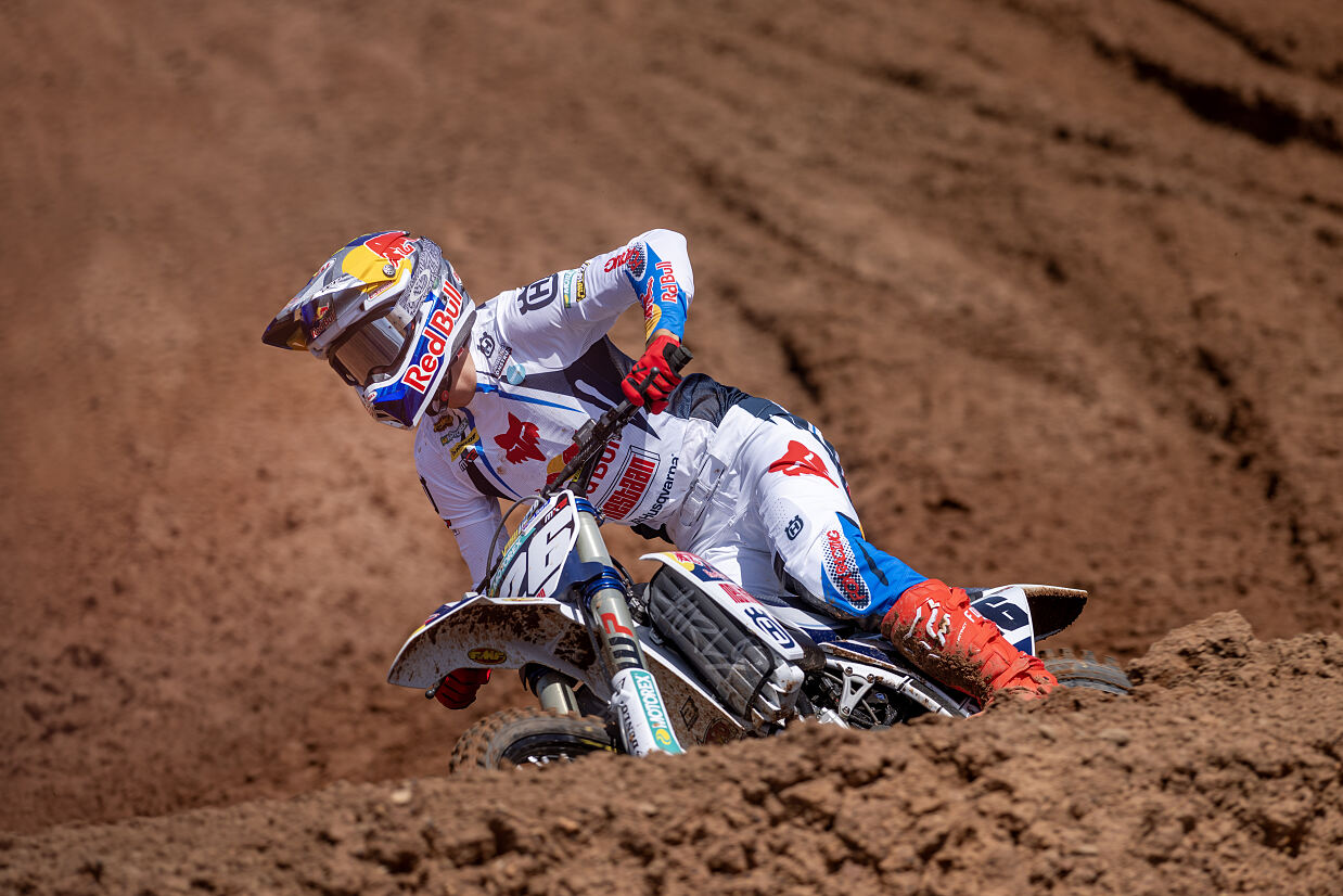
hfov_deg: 6.9
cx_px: 672
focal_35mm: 300
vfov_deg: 4.6
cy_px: 448
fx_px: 11194
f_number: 4
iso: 80
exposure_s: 1/1250
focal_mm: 300
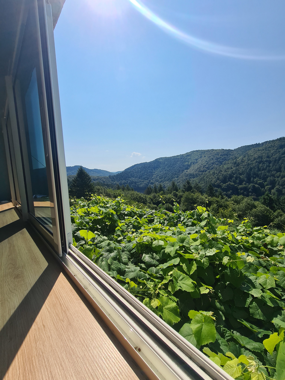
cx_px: 142
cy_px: 190
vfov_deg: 106.2
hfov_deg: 89.9
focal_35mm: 13
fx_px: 143
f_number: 2.2
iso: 50
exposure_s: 1/3760
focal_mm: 2.2
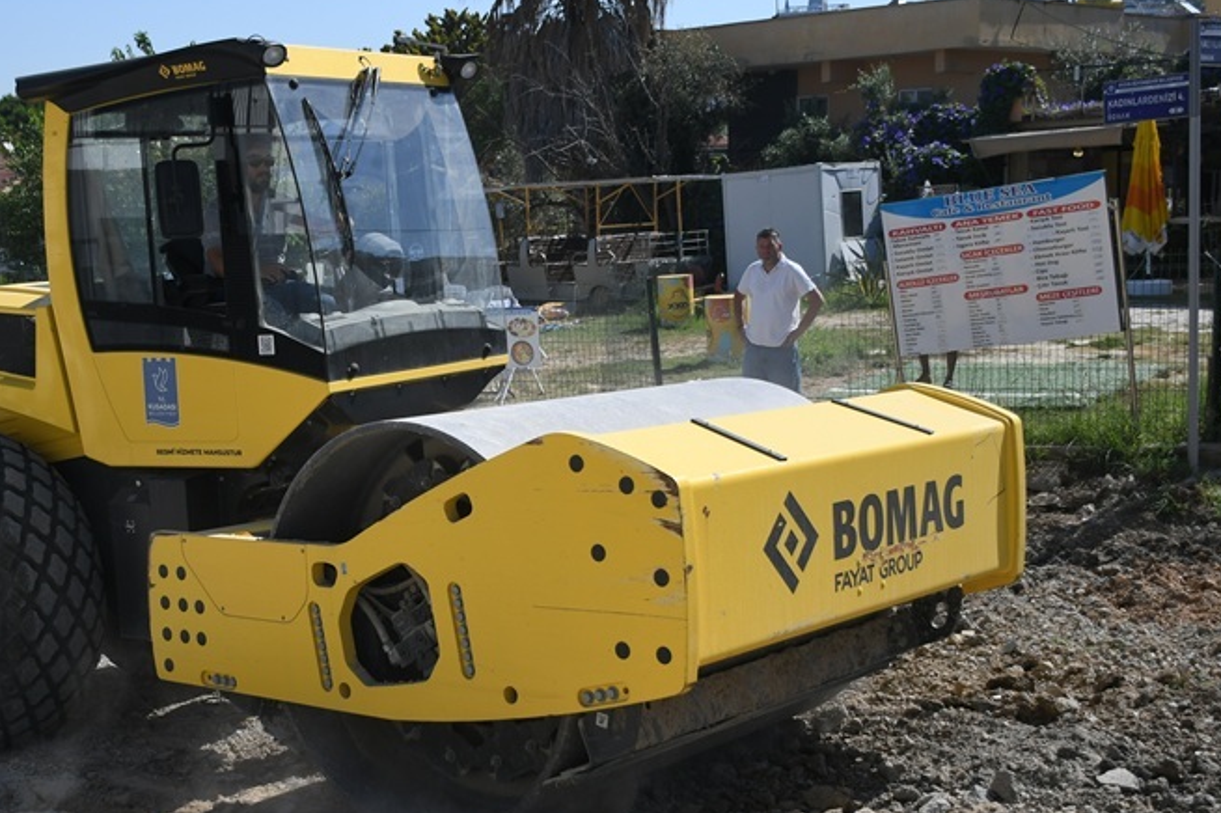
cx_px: 404
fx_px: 1729
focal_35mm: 51
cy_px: 487
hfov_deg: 38.4
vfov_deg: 26.4
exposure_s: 1/1600
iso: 100
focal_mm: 20
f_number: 3.5
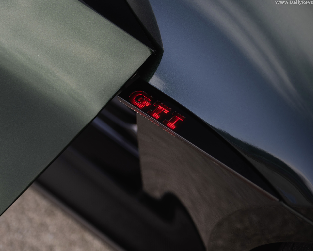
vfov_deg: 23.8
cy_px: 126
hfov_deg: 29.5
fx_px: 593
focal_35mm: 64
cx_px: 135
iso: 200
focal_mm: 56
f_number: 2.8
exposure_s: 1/800
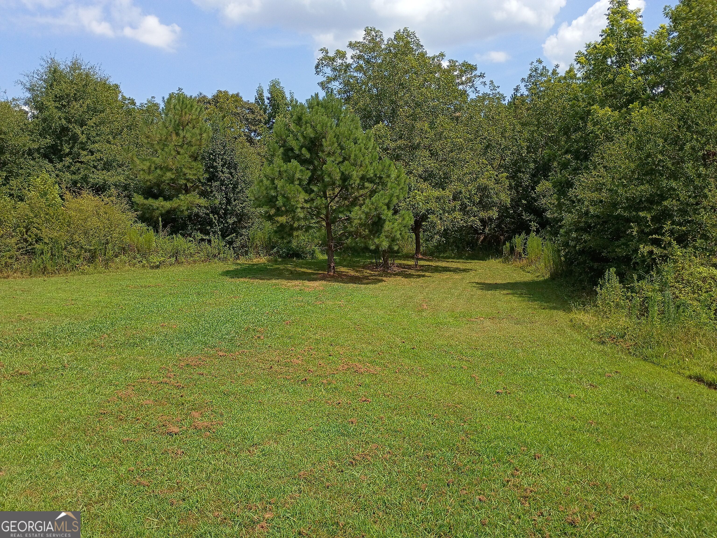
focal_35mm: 29
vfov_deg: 48.2
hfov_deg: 61.7
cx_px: 358
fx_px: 601
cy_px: 269
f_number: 1.8
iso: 106
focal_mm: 4.27
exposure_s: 1/1070
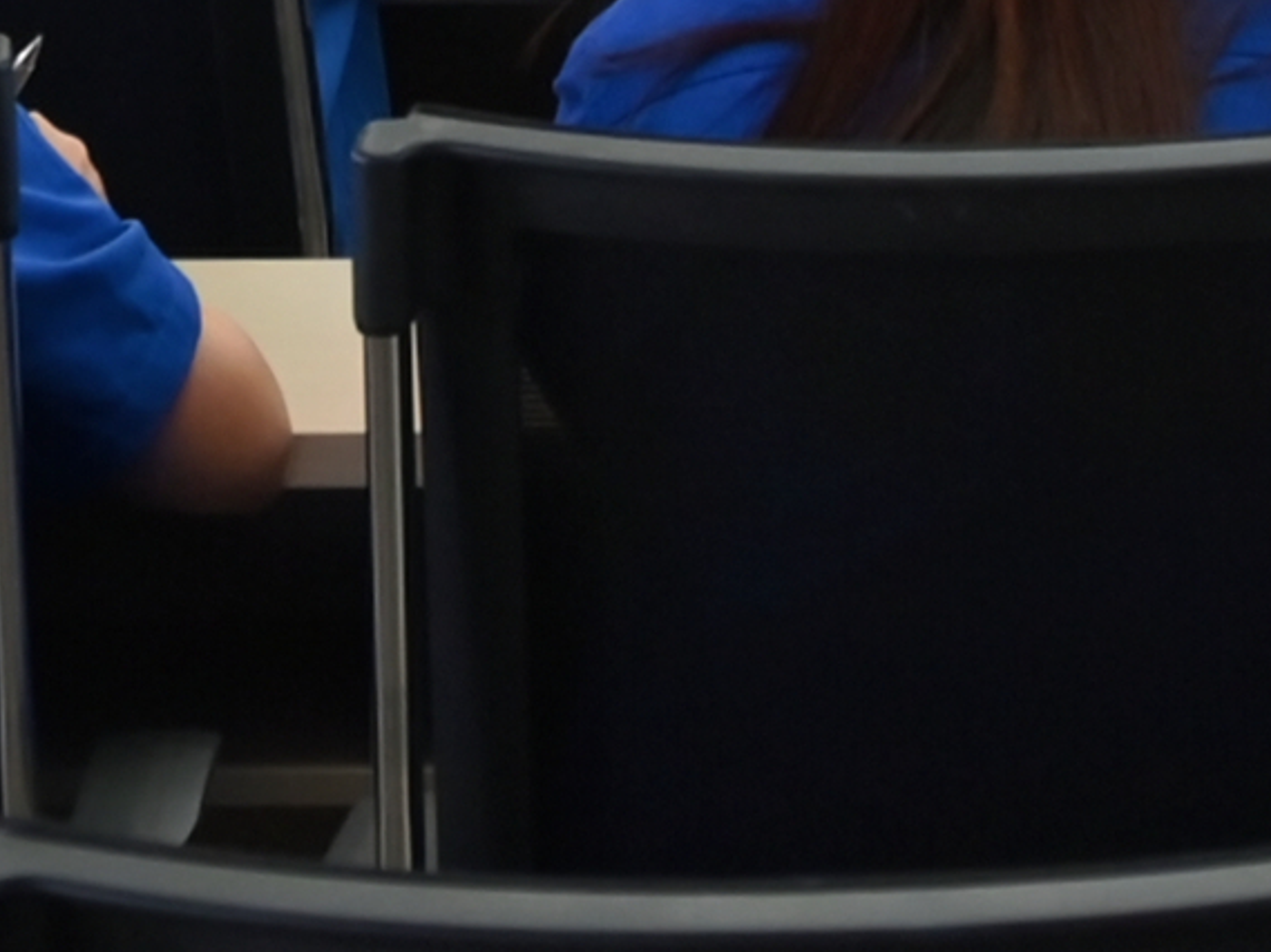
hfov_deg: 6.9
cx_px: 1785
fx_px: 10421
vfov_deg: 5.0
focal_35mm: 284
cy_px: -1810
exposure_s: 1/125
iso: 720
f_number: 5
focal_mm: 41
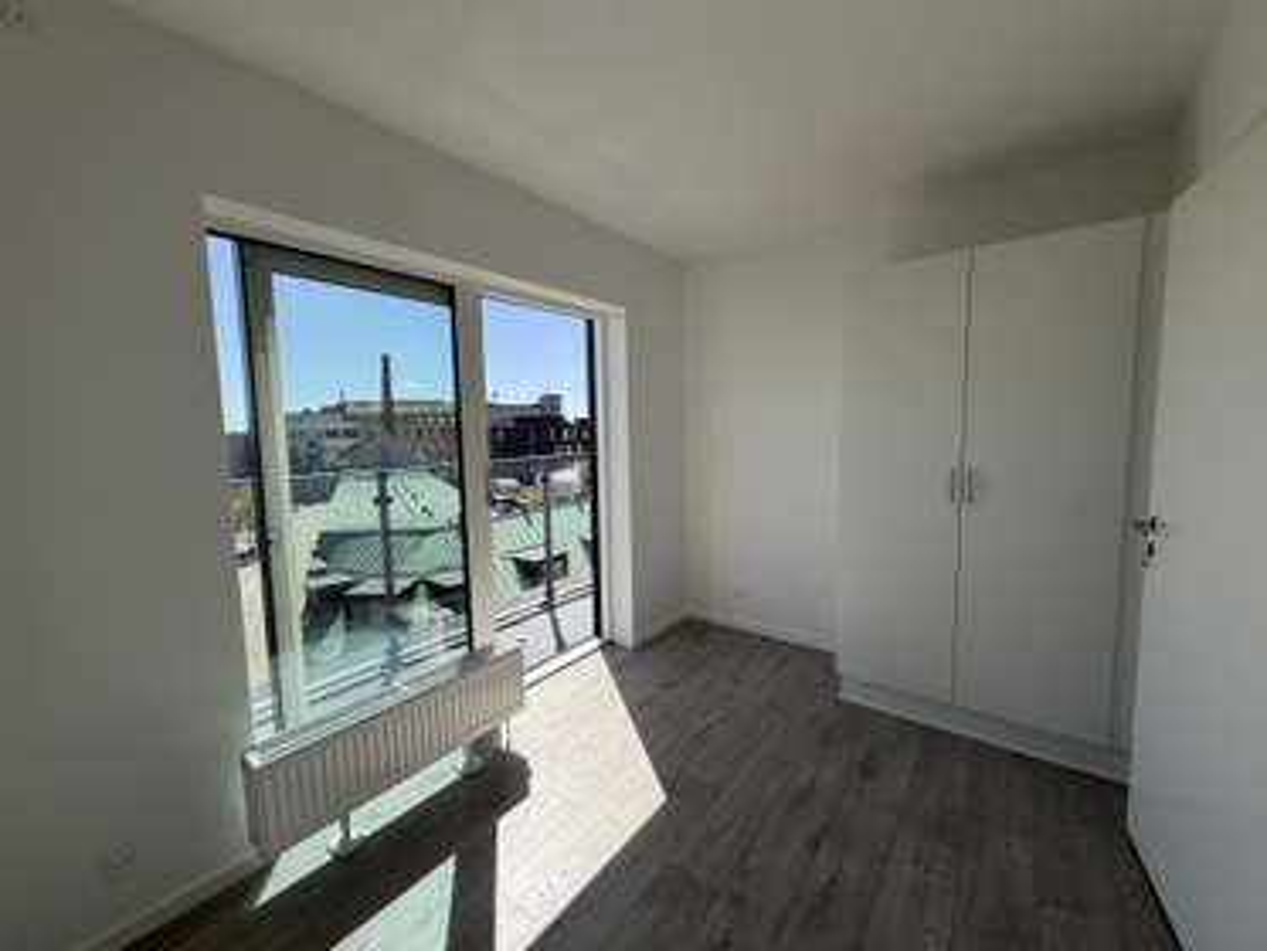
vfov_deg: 85.7
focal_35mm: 14
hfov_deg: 102.0
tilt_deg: -6.2
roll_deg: +1.2
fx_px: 513
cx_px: 634
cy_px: 476
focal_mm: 2.22
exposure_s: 1/770
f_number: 2.2
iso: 40
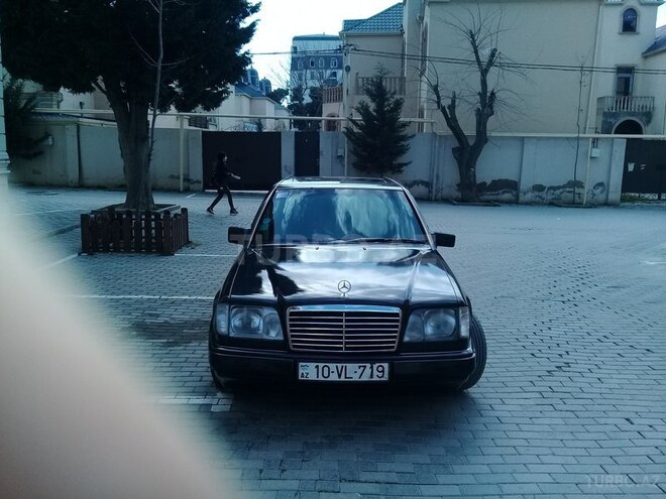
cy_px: 250
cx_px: 333
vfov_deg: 45.4
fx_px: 596
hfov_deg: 58.4
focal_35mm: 31
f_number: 2.2
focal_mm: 3.3
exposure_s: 1/868
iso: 64
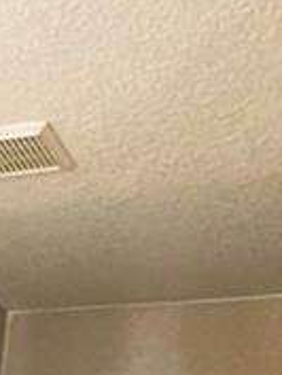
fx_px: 955
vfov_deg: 15.8
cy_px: 809
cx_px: -206
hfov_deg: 14.9
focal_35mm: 88
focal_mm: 2.2
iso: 100
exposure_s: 1/60
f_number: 2.2
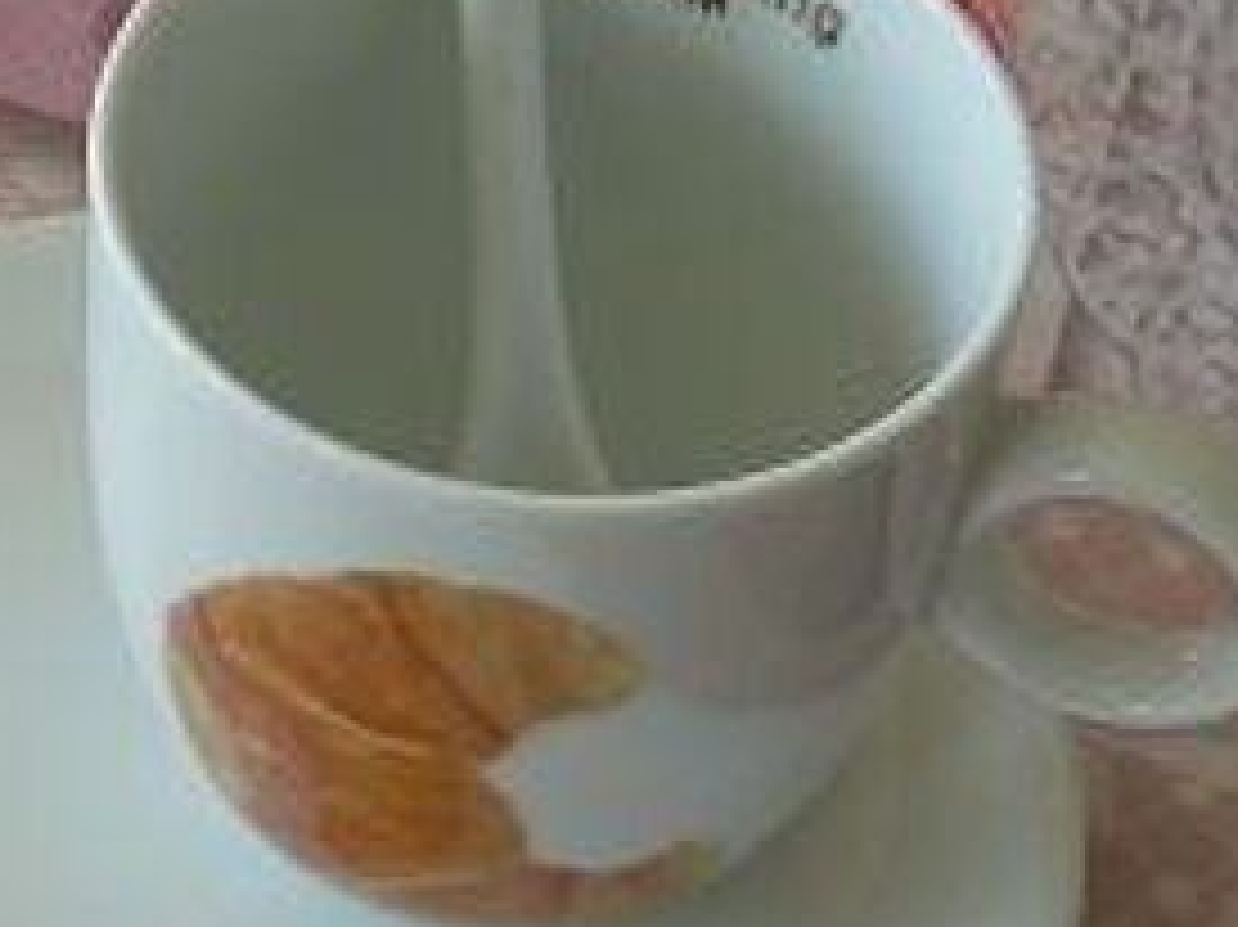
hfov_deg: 13.3
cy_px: 189
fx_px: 5076
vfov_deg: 10.4
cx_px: -513
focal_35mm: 142
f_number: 3.2
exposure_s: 1/50
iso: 80
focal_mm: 7
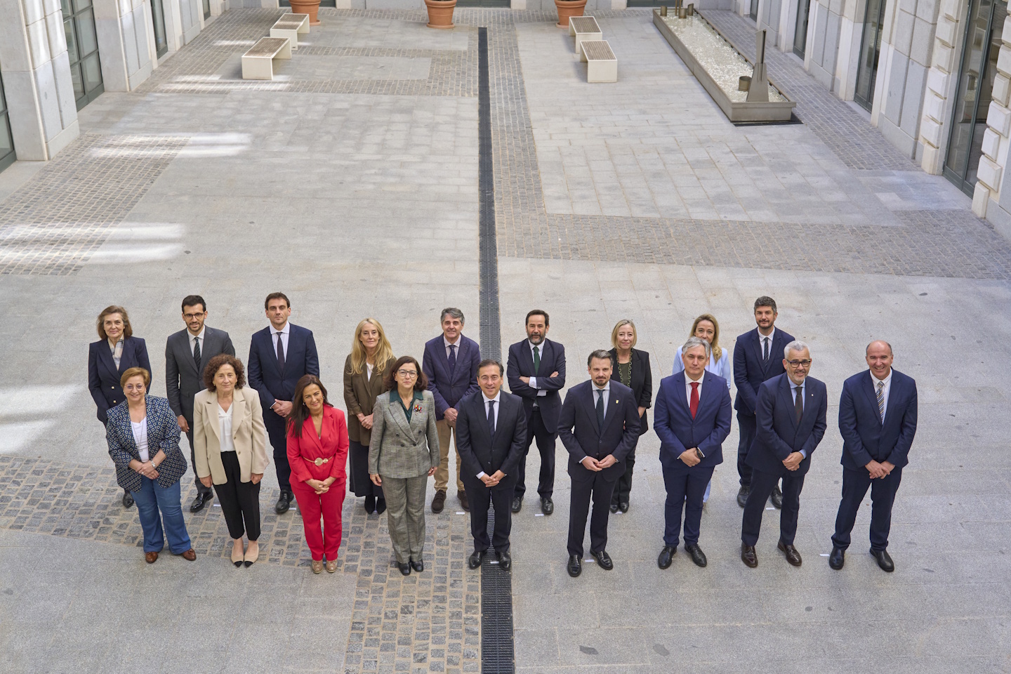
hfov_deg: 47.4
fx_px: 1151
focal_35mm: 41
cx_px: 506
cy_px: 337
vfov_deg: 32.6
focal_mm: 41
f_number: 5.6
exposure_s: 1/1000
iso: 2500
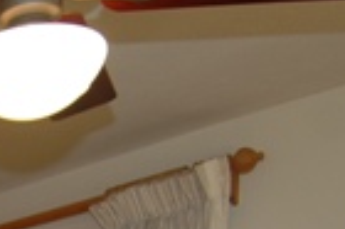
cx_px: -192
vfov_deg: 12.3
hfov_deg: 18.9
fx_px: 890
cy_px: 512
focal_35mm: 93
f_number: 4
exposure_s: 1/60
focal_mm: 12
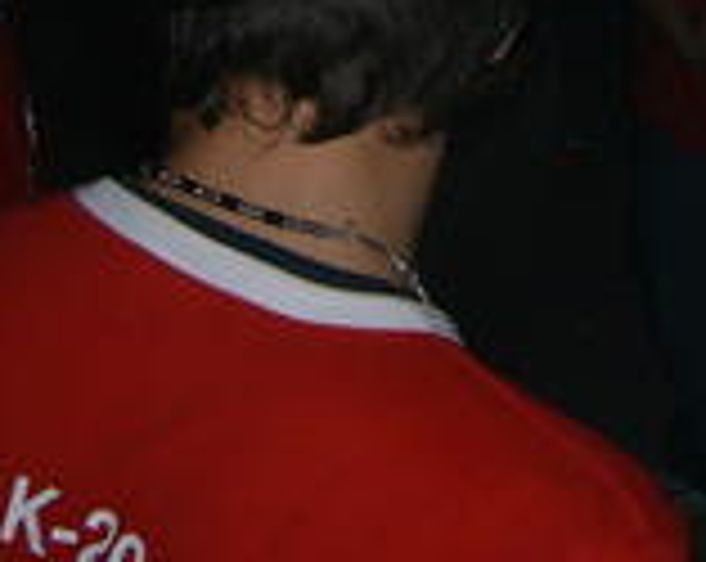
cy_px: -189
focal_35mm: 103
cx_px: 585
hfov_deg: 18.5
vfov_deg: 14.2
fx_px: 2148
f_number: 2.8
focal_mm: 5.8
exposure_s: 1/30
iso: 100
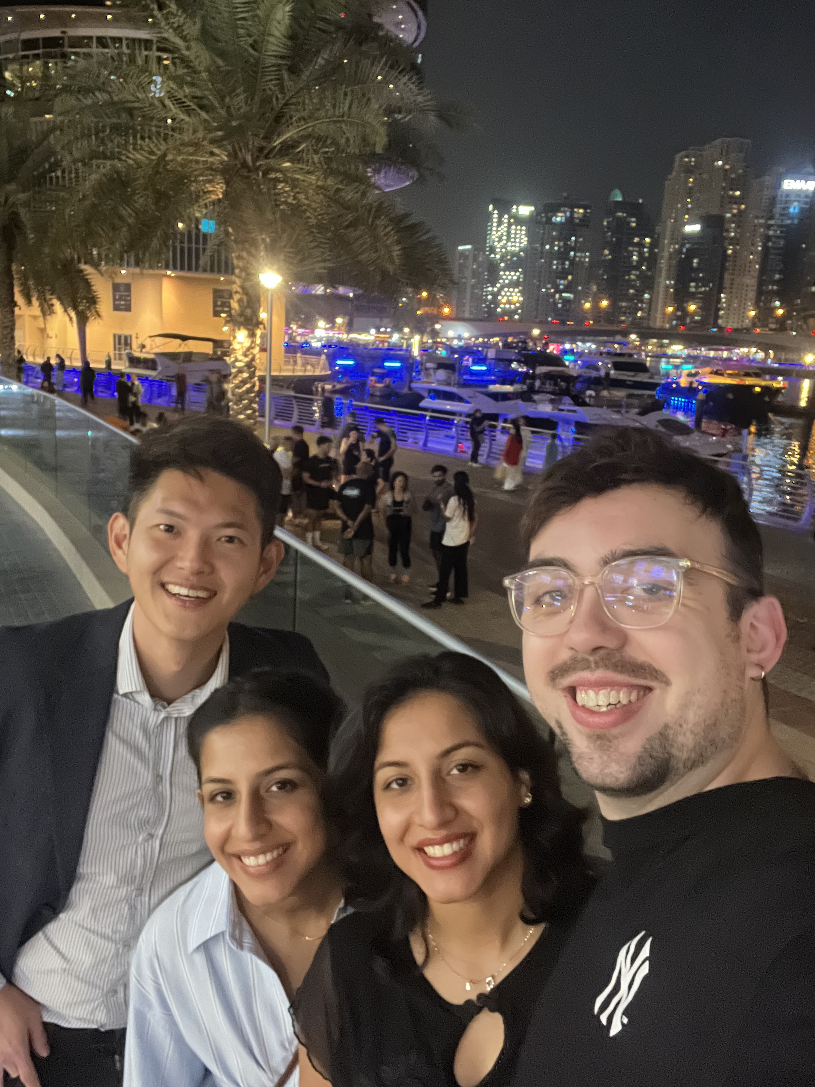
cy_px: 544
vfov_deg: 60.0
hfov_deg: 46.8
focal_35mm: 30
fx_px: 942
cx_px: 408
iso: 1250
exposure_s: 1/14
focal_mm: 2.71
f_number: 2.2
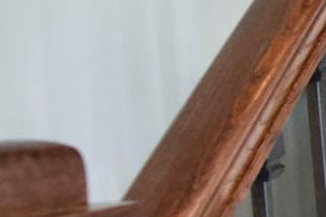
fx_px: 978
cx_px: 791
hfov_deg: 13.5
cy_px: 210
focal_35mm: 108
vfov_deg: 12.5
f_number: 3.2
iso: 6400
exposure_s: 1/320
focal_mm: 16
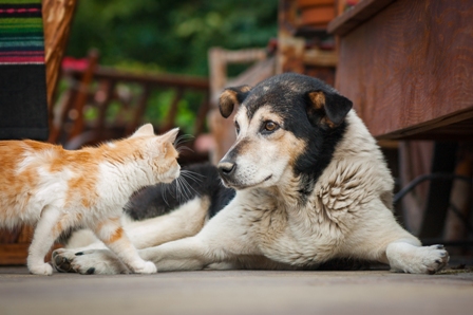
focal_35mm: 158
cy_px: 158
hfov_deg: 13.0
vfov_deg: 8.7
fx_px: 2068
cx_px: 236
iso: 200
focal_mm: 105
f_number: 3.5
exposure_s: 1/400
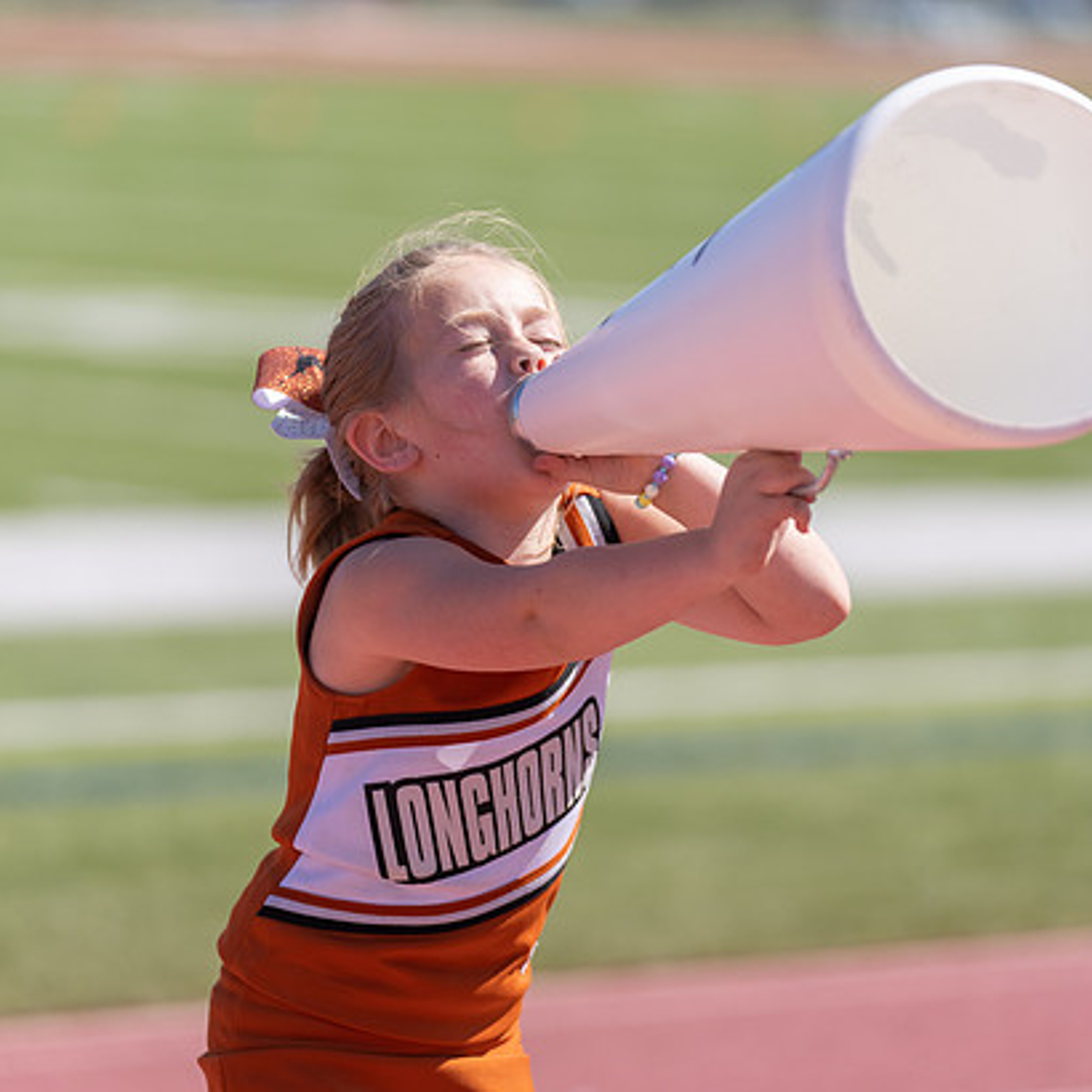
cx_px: 526
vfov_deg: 7.3
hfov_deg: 7.3
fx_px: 8530
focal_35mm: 239
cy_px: 591
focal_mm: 171
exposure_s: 1/2000
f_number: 2.8
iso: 100
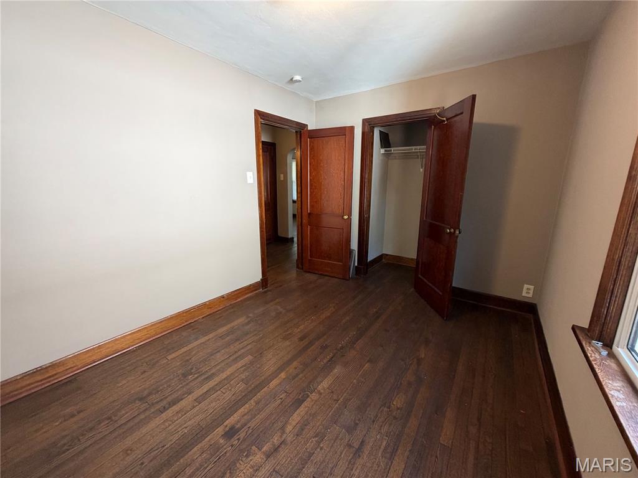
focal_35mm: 14
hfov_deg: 102.1
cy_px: 239
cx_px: 319
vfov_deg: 85.7
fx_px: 258
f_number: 2.2
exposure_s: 1/60
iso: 200
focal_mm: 2.22
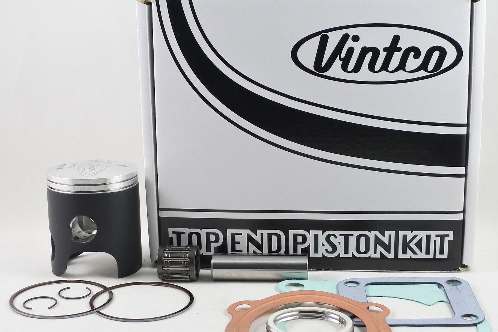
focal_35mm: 40
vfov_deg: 33.3
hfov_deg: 48.4
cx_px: 262
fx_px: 553
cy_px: 203
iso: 400
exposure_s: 1/125
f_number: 3.5
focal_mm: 10.8
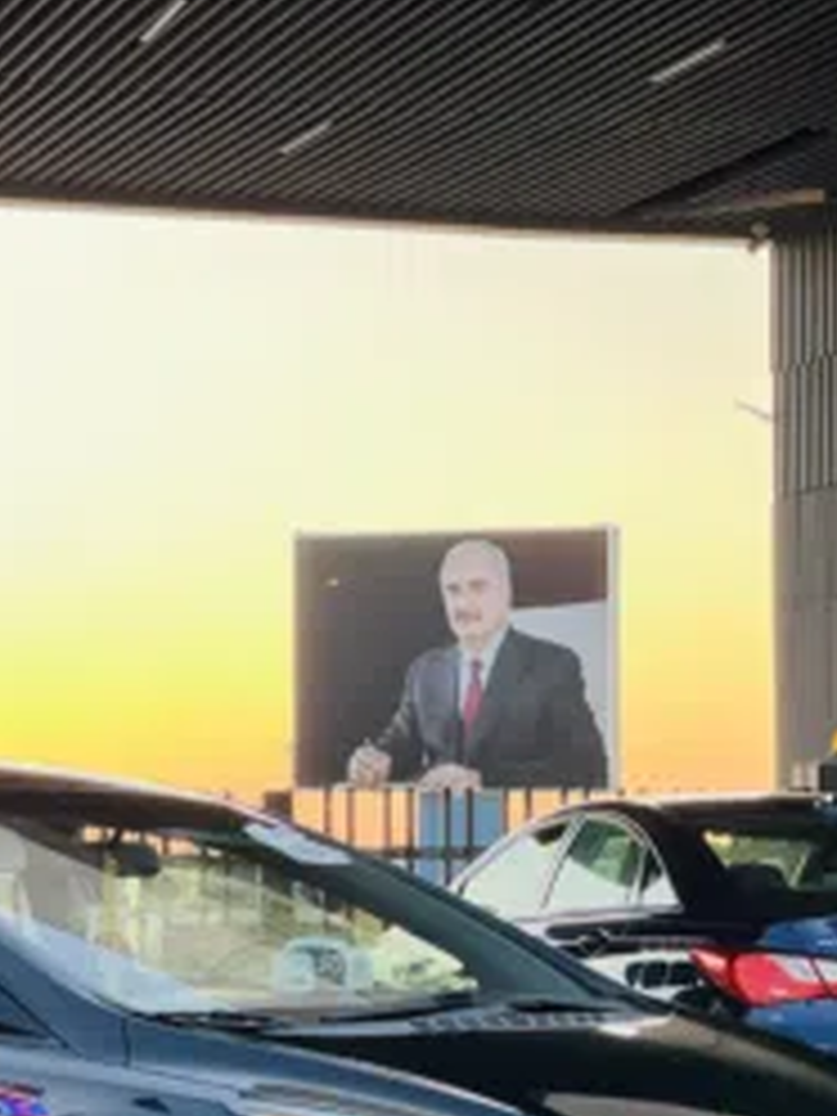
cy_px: 828
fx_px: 3998
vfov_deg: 15.8
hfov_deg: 12.0
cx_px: 472
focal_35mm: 124
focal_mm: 9
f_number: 2.8
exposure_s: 1/121
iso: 125
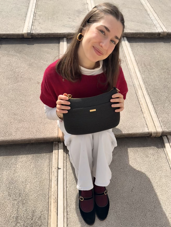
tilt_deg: -42.0
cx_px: 86
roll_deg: -2.1
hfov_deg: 56.8
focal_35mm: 24
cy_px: 114
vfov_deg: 71.6
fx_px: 158
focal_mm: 6.76
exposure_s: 1/4975
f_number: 1.78
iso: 80
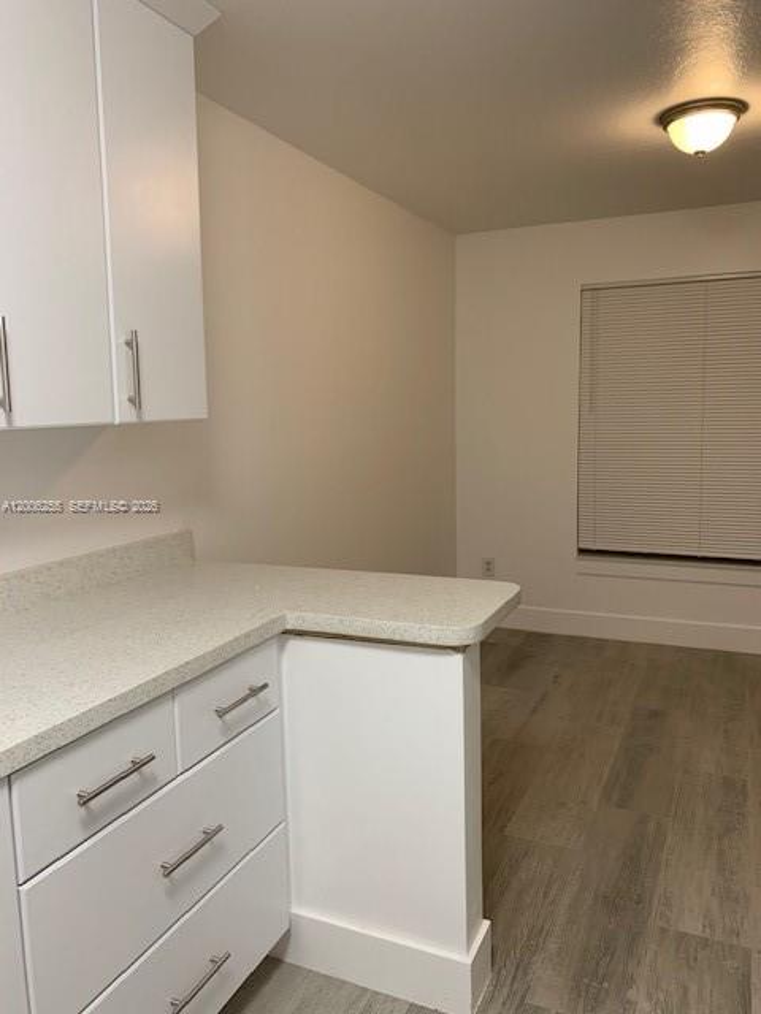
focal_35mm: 26
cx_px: 380
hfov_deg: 53.1
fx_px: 762
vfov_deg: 67.3
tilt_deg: -6.4
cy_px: 507
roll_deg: +1.2
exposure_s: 1/60
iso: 160
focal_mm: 4.25
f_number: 1.8
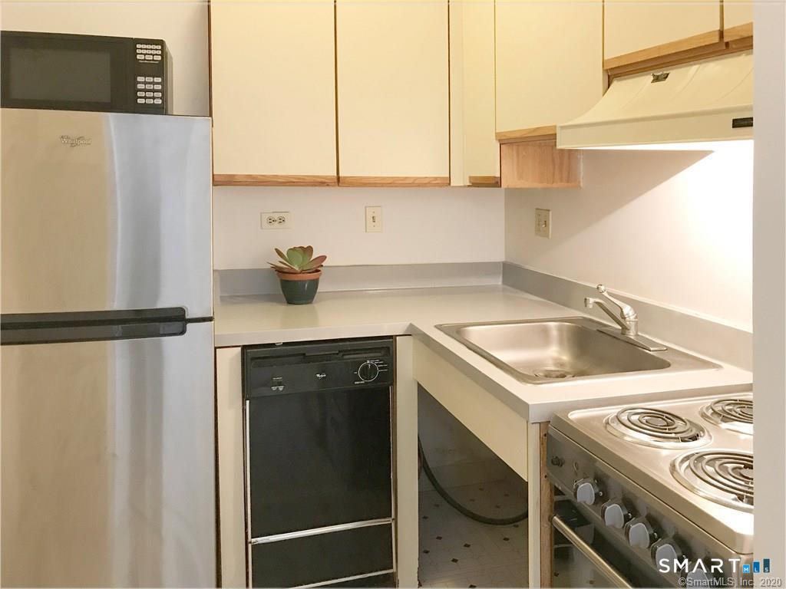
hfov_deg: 63.4
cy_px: 294
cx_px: 393
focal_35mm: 28
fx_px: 636
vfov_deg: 49.7
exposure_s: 1/15
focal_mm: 3.99
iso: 64
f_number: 1.8
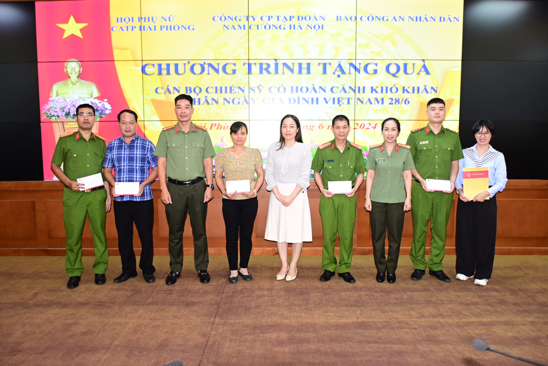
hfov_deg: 61.9
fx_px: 457
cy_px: 183
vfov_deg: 43.6
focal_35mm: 30
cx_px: 274
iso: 1600
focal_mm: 20
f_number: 4.5
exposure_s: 1/200
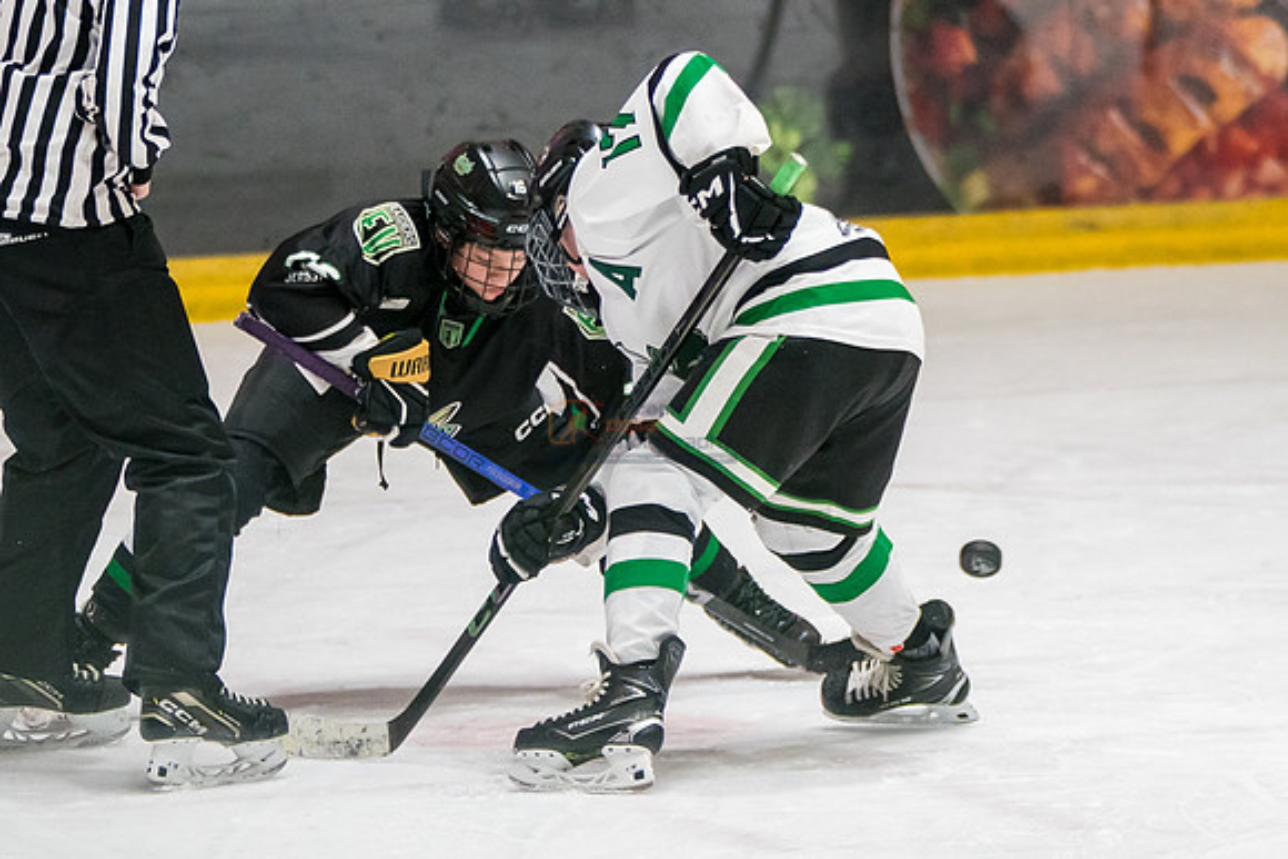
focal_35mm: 338
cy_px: 383
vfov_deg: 4.1
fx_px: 12088
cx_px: 694
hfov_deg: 6.1
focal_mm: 157
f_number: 3.2
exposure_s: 1/1000
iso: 3200
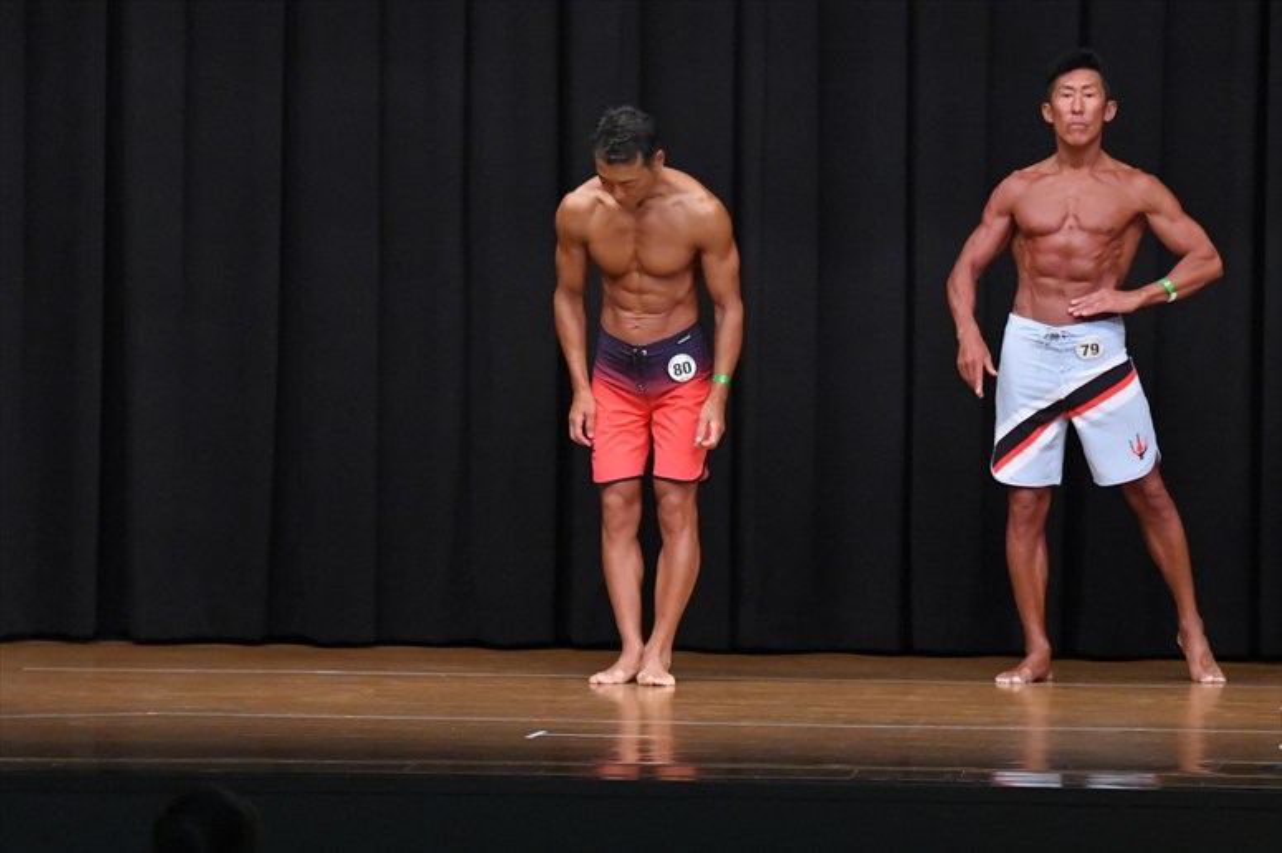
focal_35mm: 202
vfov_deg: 6.8
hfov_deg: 10.2
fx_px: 7190
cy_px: 426
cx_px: 641
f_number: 5.6
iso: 8000
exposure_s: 1/400
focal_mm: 135
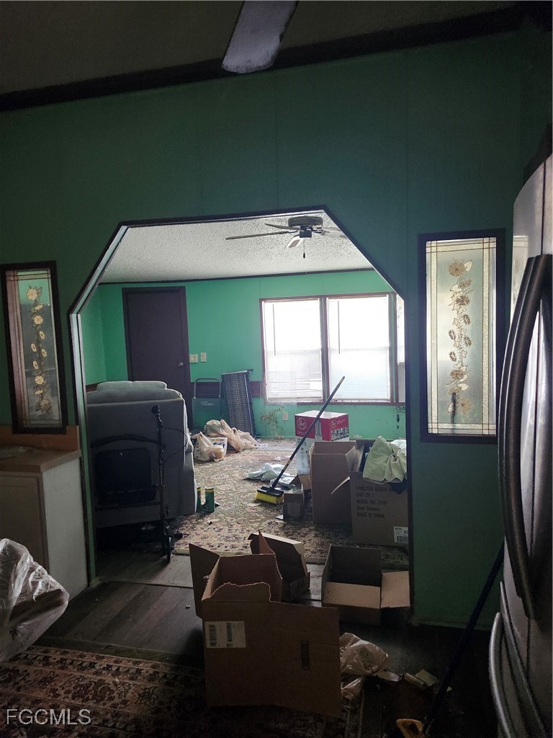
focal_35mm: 23
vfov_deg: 73.9
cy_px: 369
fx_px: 490
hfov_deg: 58.9
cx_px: 276
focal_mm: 5.54
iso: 1000
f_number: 1.8
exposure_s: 1/120
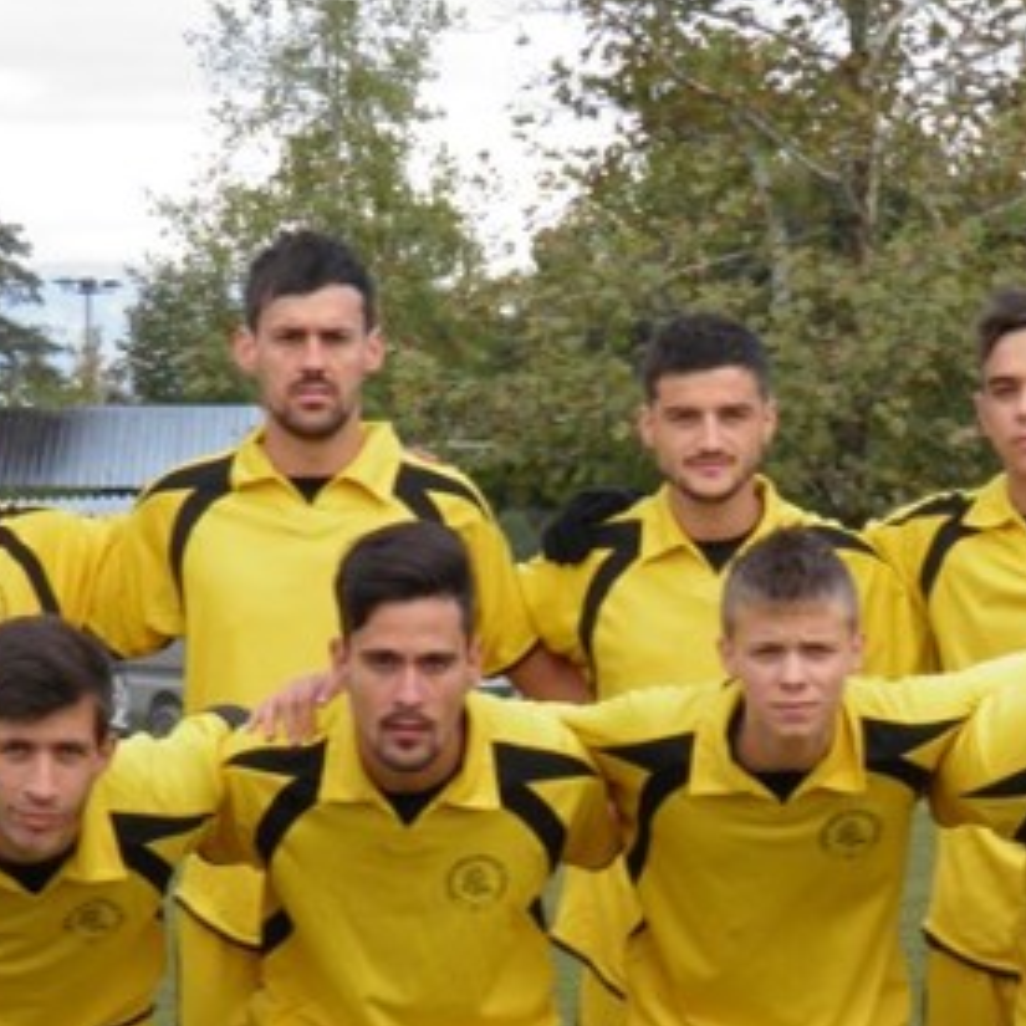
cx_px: 817
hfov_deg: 10.3
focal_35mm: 170
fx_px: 5701
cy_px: 782
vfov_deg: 10.3
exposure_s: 1/80
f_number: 5.5
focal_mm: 14.4
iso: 50
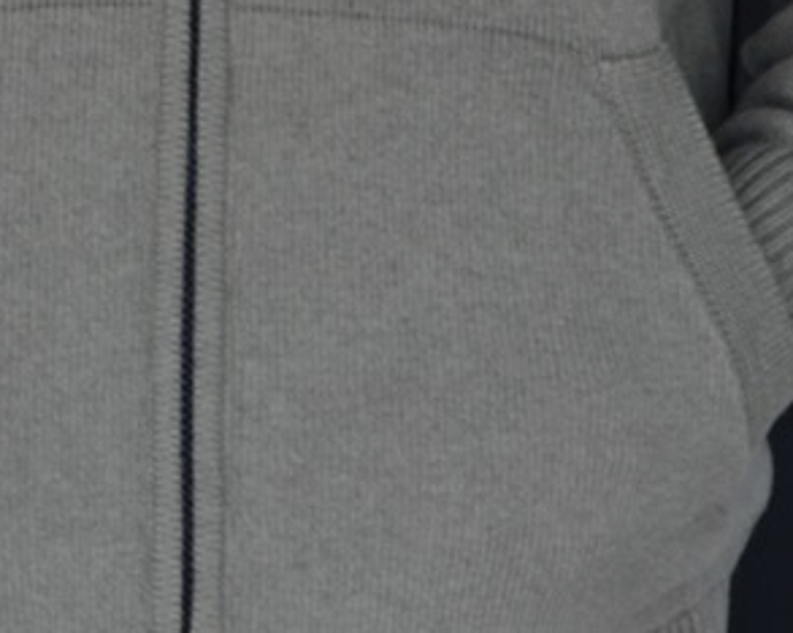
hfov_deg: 2.4
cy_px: 601
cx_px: 149
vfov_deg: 1.9
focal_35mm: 797
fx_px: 18693
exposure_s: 1/100
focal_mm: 110
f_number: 6.3
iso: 200
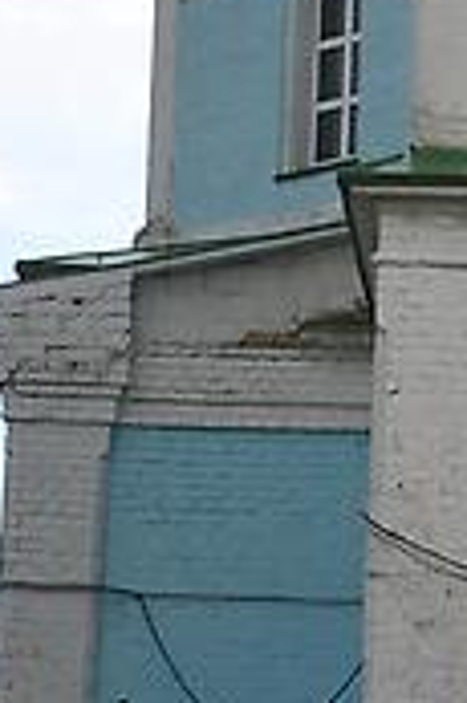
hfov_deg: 6.2
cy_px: -354
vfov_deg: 9.2
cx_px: 684
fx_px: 4259
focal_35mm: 218
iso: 125
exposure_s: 1/250
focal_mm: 21
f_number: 8
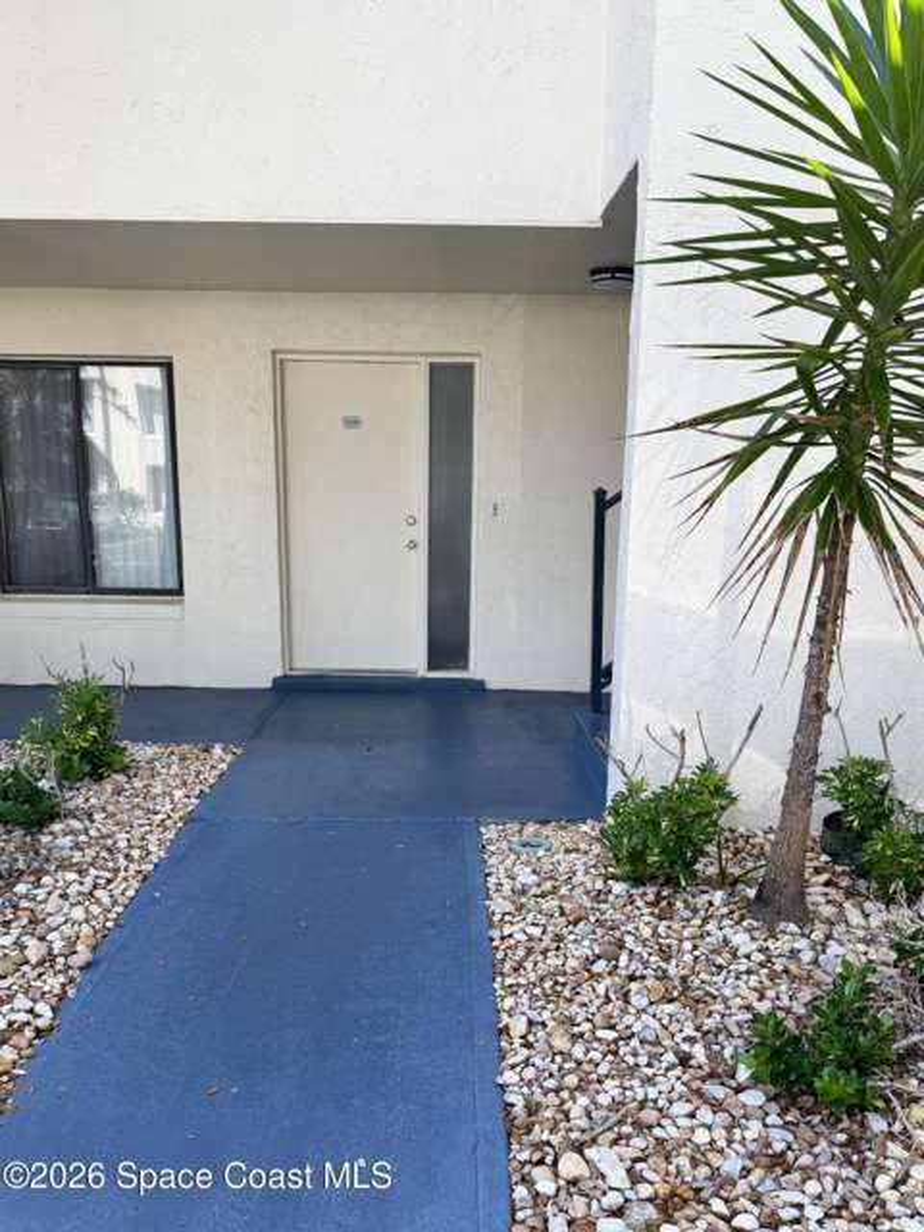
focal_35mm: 24
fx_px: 854
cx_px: 462
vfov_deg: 71.6
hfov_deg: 56.8
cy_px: 616
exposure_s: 1/757
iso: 80
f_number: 1.78
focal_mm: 6.76
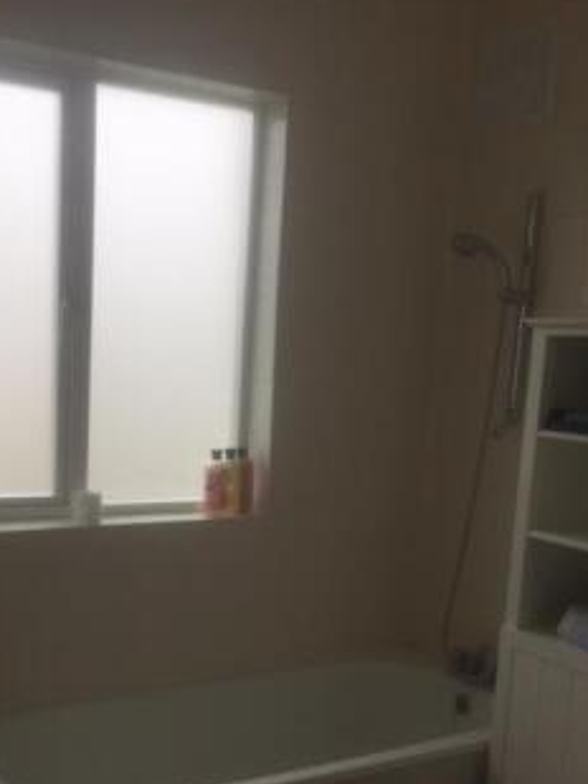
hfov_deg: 34.7
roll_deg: -3.5
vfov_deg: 45.1
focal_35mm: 41
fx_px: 928
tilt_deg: -9.9
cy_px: 516
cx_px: 182
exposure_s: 1/262
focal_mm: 4.15
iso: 32
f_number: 2.2
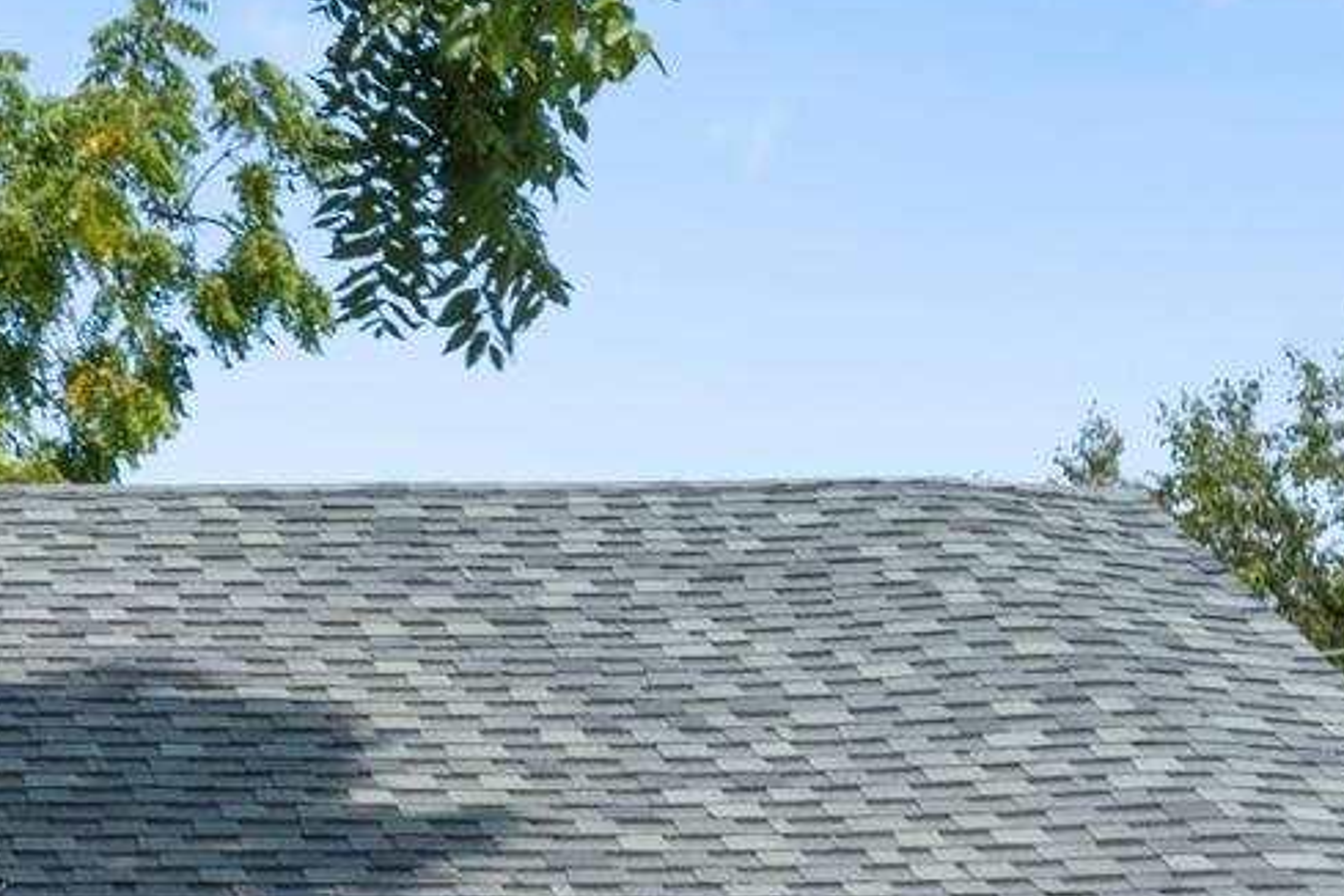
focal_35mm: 179
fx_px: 6682
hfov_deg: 11.0
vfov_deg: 7.4
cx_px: -720
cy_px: 1727
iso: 400
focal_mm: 35
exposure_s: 1/100
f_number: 9
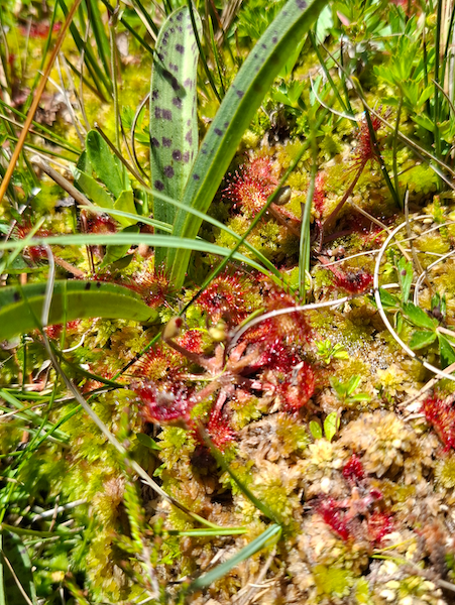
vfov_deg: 73.9
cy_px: 302
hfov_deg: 58.9
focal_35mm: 23
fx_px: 403
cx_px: 228
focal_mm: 5.54
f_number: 1.8
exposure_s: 1/816
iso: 50
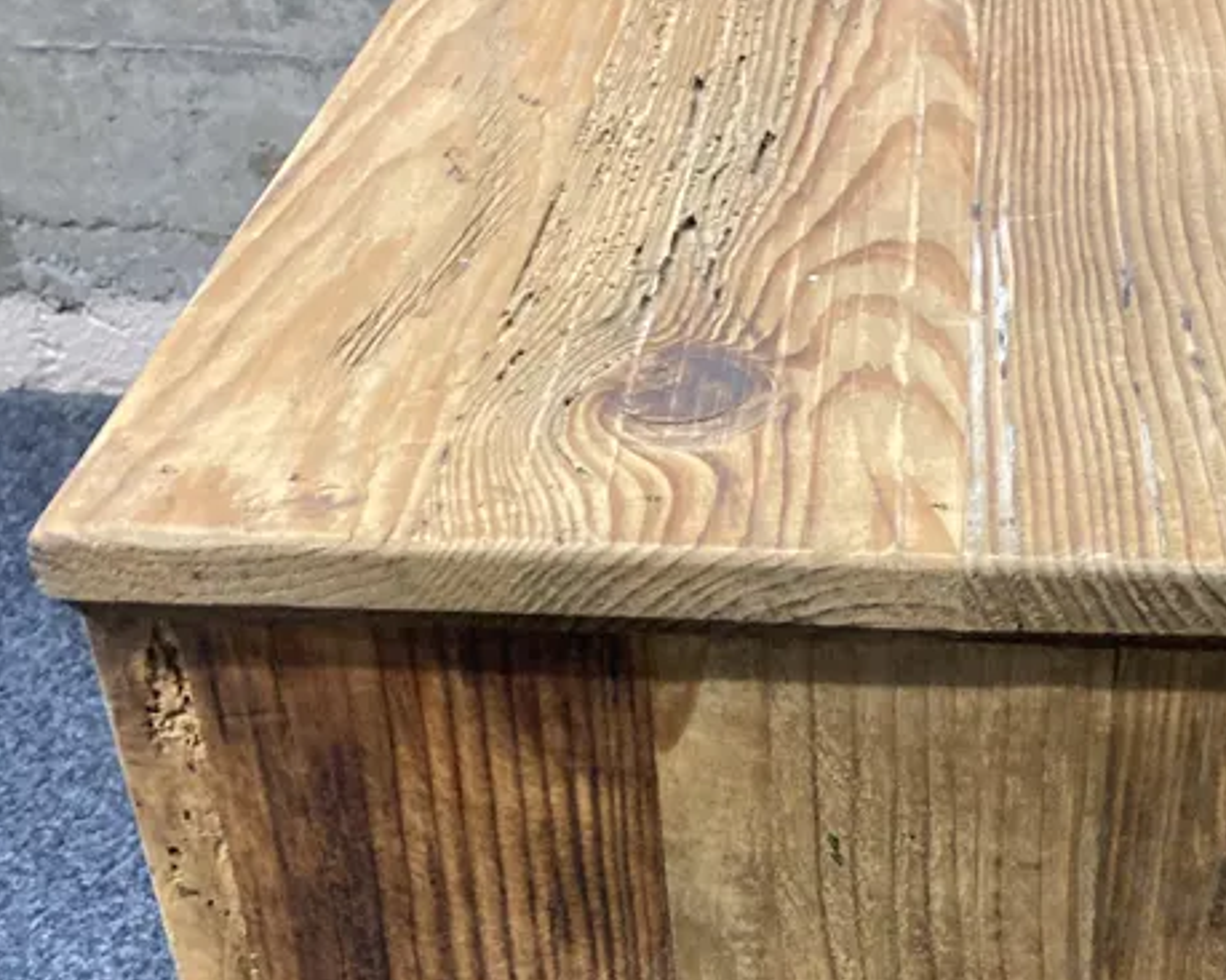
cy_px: 1151
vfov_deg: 23.1
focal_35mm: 61
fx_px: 2213
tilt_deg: -42.1
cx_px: 967
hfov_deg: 30.3
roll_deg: -3.6
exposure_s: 1/50
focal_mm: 3.99
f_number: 1.8
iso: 250
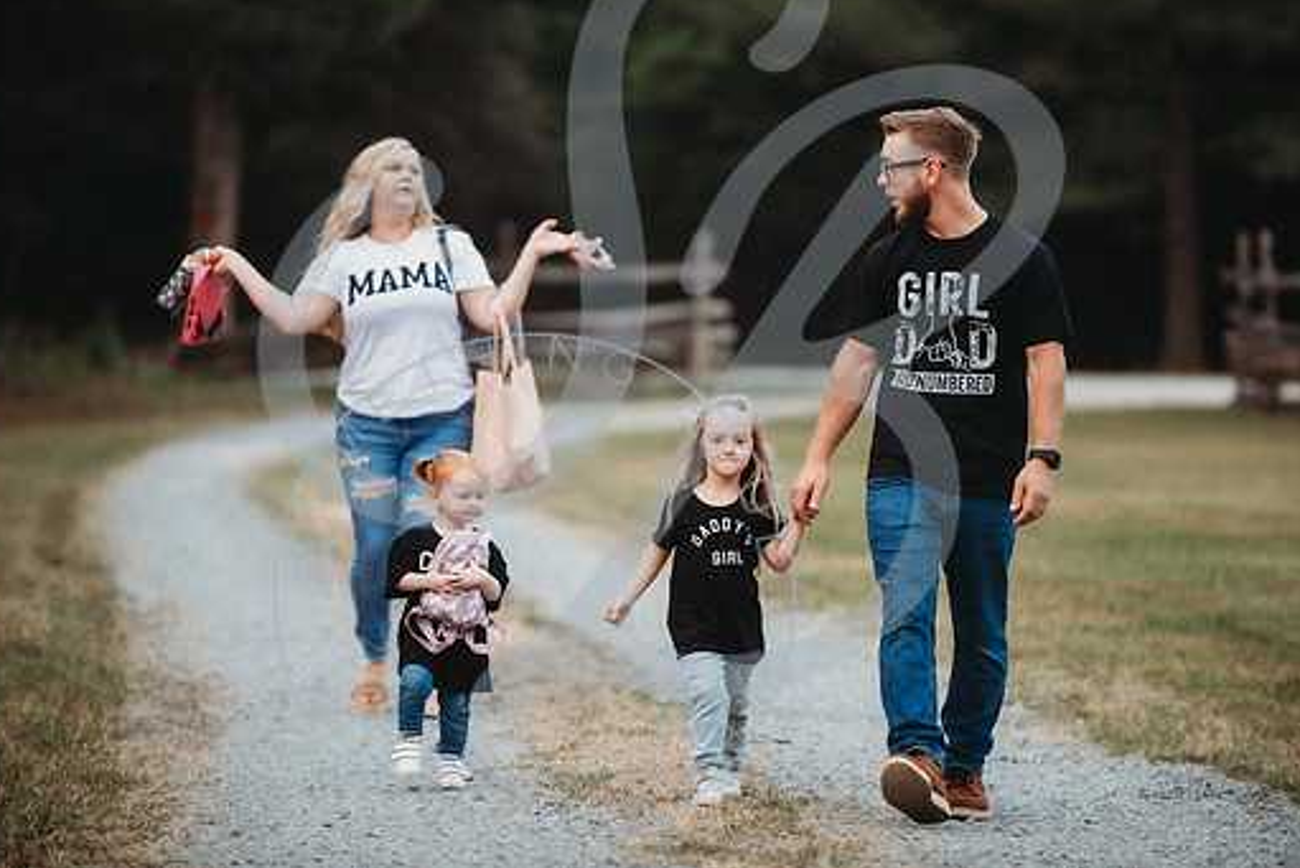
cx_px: 661
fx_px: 8199
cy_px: 381
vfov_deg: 6.1
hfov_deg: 9.1
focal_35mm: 227
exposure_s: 1/250
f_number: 2.8
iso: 1000
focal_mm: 200
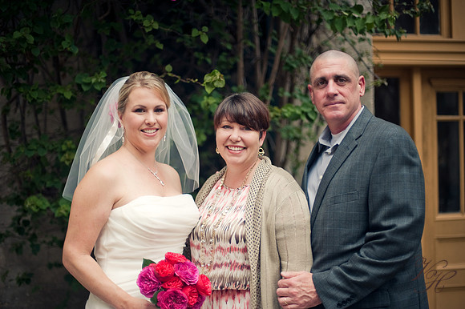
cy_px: 154
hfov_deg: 39.6
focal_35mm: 50
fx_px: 645
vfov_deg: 27.0
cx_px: 232
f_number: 1.6
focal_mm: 50
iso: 400
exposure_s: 1/2000
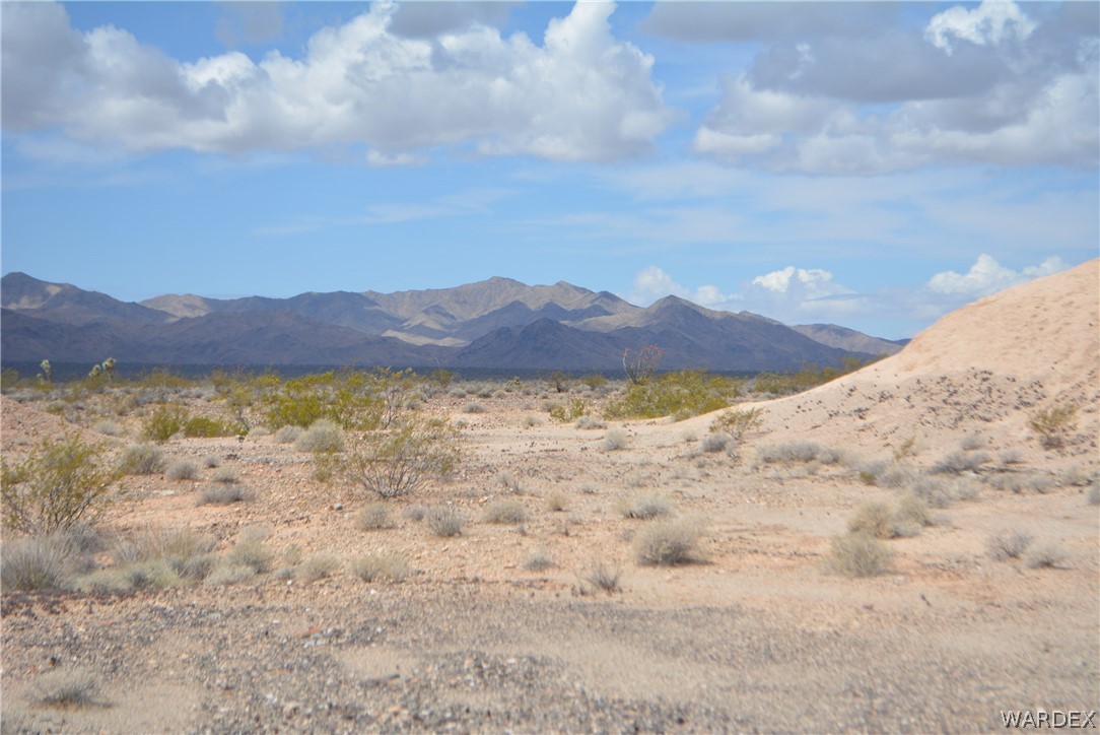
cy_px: 368
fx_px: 2522
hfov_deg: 24.6
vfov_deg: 16.6
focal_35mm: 82
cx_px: 550
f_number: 7.1
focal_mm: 55
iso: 400
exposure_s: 1/1600
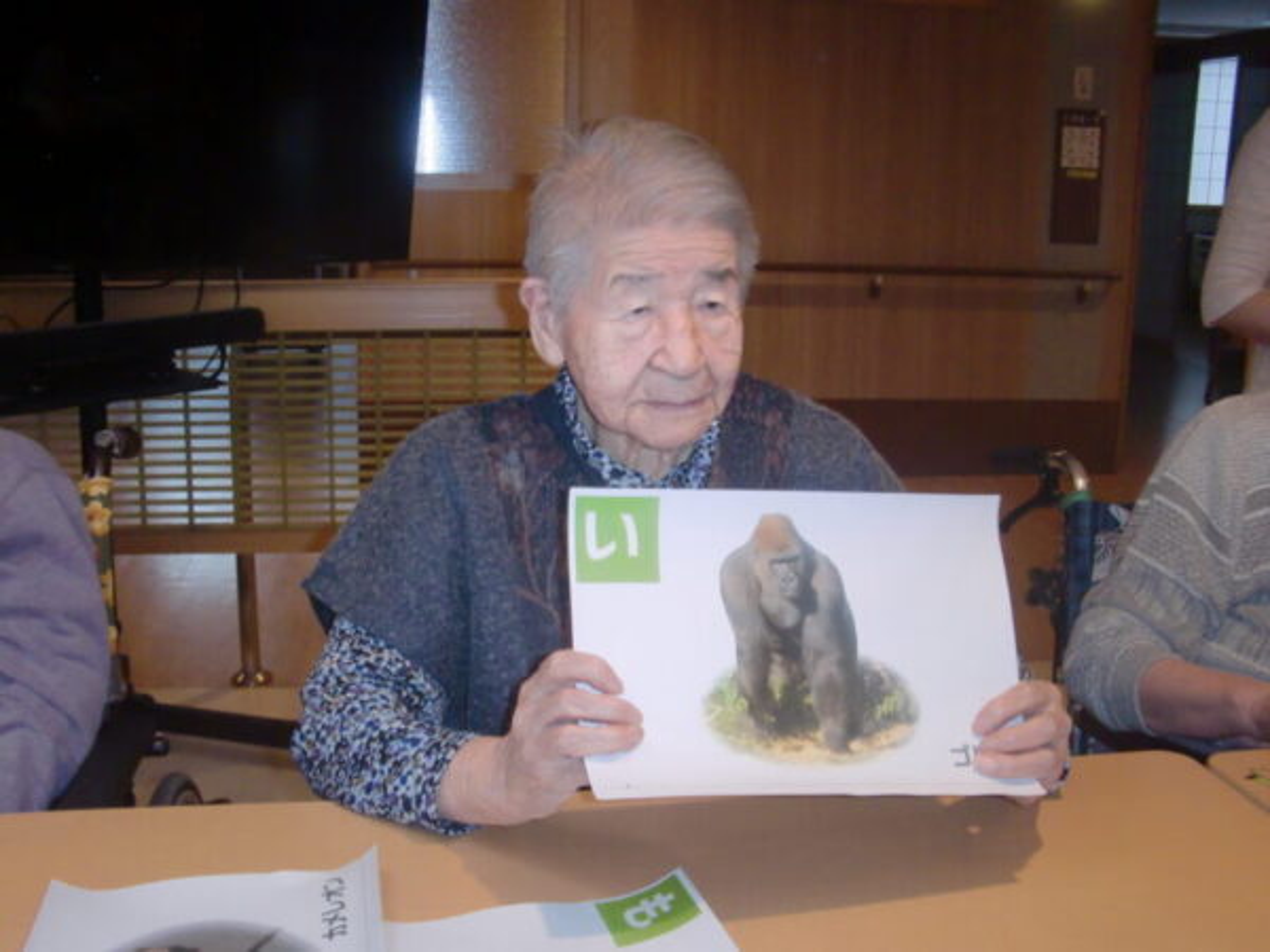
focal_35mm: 38
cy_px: 476
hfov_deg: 49.0
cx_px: 635
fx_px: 1394
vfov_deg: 37.7
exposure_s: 1/60
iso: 200
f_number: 3.9
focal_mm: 6.66
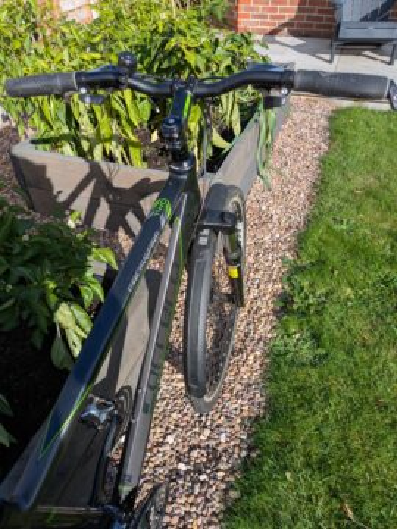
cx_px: 198
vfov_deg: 69.4
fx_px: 382
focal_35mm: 25
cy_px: 264
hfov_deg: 54.9
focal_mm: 5.43
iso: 45
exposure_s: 1/1205
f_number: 1.89
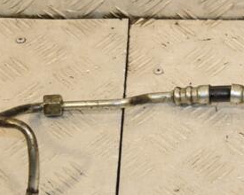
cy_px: 127
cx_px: 233
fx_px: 997
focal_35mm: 138
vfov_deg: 11.2
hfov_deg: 13.8
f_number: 9
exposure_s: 1/200
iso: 800
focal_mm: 45
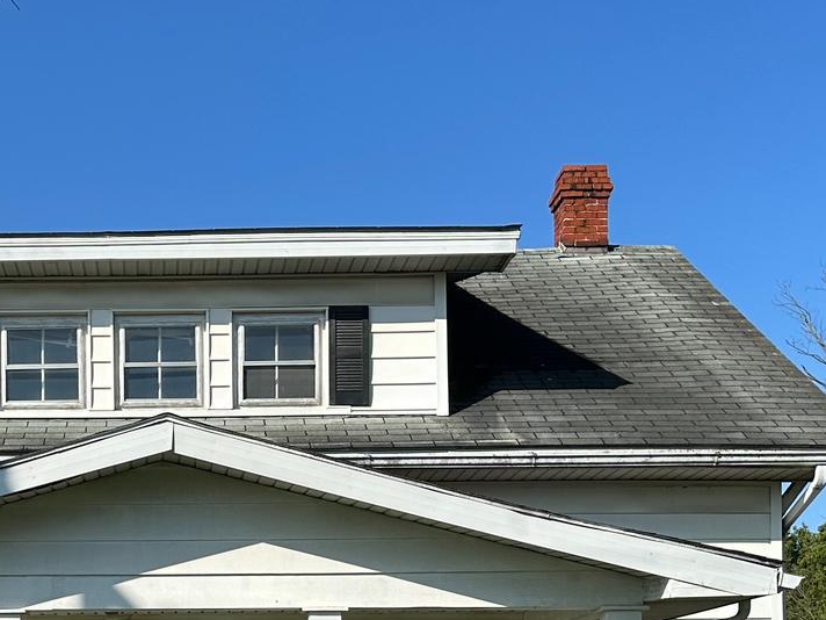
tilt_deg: +2.5
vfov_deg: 20.3
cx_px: 140
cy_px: 691
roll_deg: +0.2
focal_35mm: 69
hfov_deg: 27.5
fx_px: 1646
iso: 80
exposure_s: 1/5525
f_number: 1.78
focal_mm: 6.86
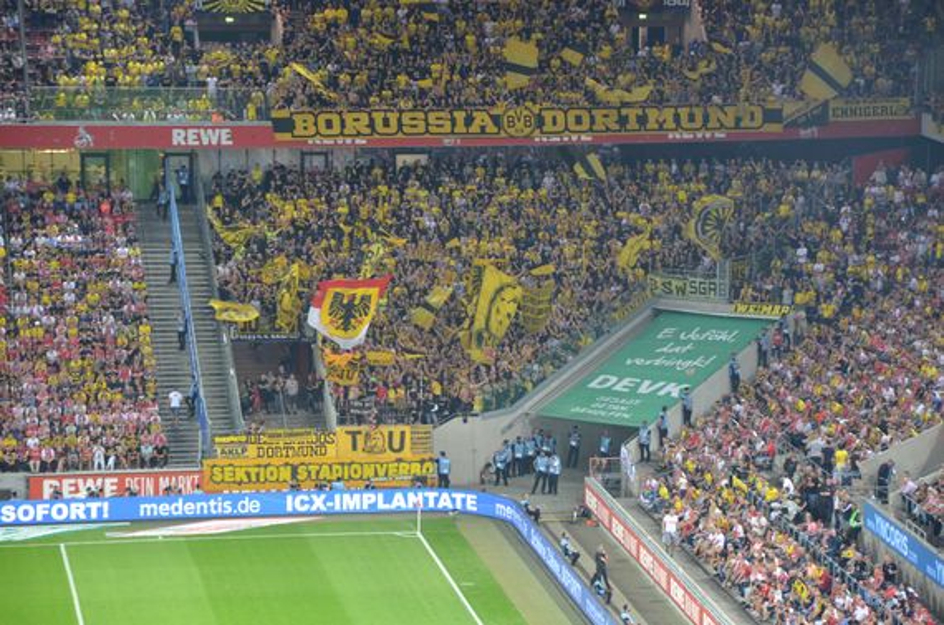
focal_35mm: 158
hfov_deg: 13.1
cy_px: 312
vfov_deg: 8.7
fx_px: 4120
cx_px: 472
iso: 1600
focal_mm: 105
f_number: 5.6
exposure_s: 1/80
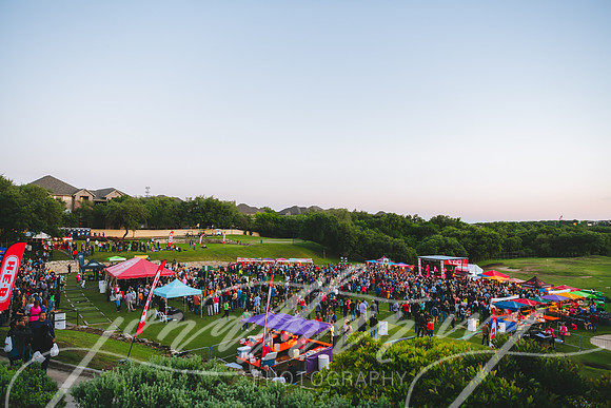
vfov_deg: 53.2
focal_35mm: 24
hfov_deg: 73.7
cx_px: 306
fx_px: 407
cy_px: 204
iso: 800
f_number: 3.5
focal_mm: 24
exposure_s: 1/100
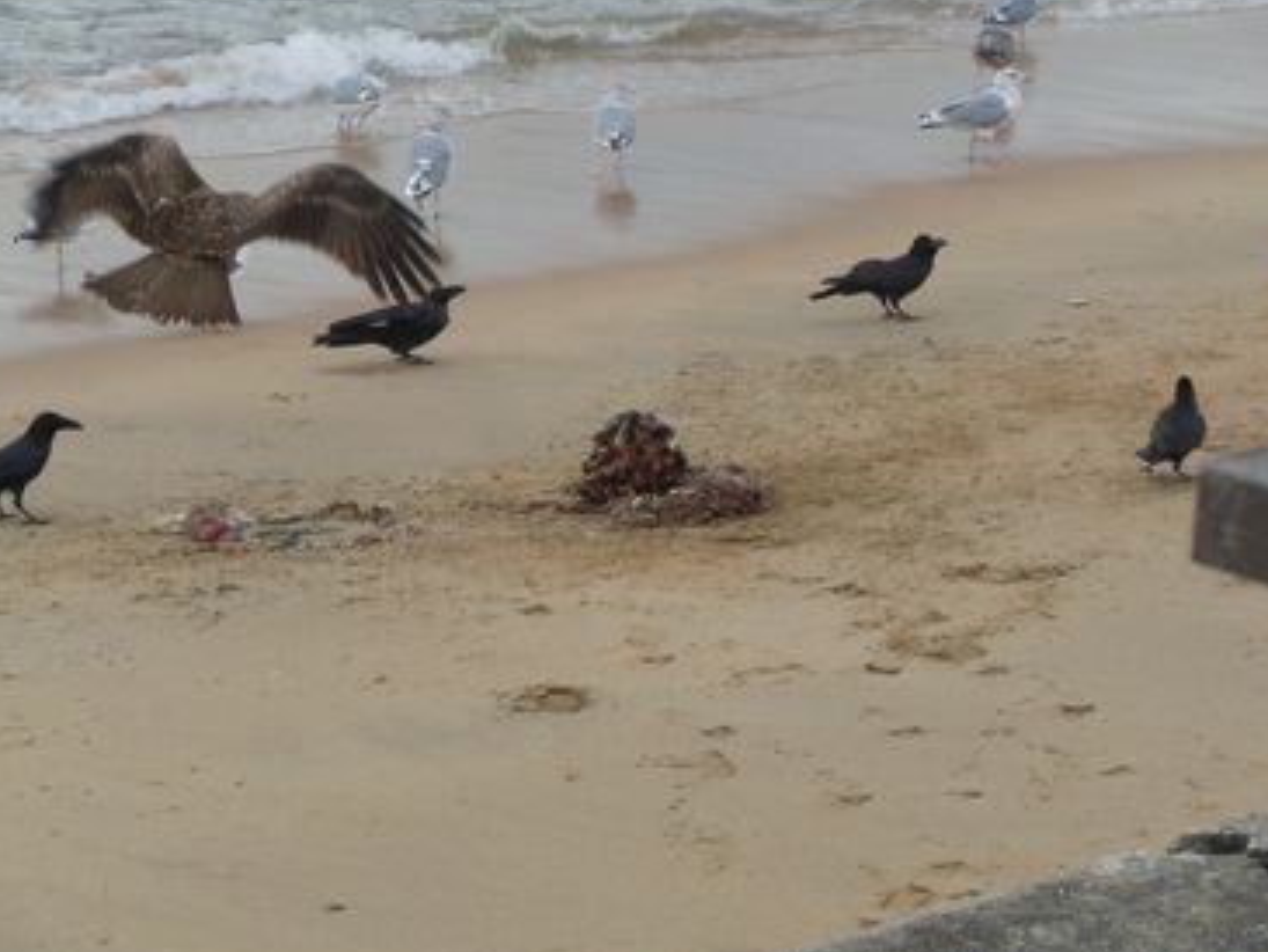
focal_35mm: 182
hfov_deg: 10.9
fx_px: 6669
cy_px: 469
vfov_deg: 8.2
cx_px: 664
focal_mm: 29.8
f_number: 5.5
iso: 100
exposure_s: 1/200
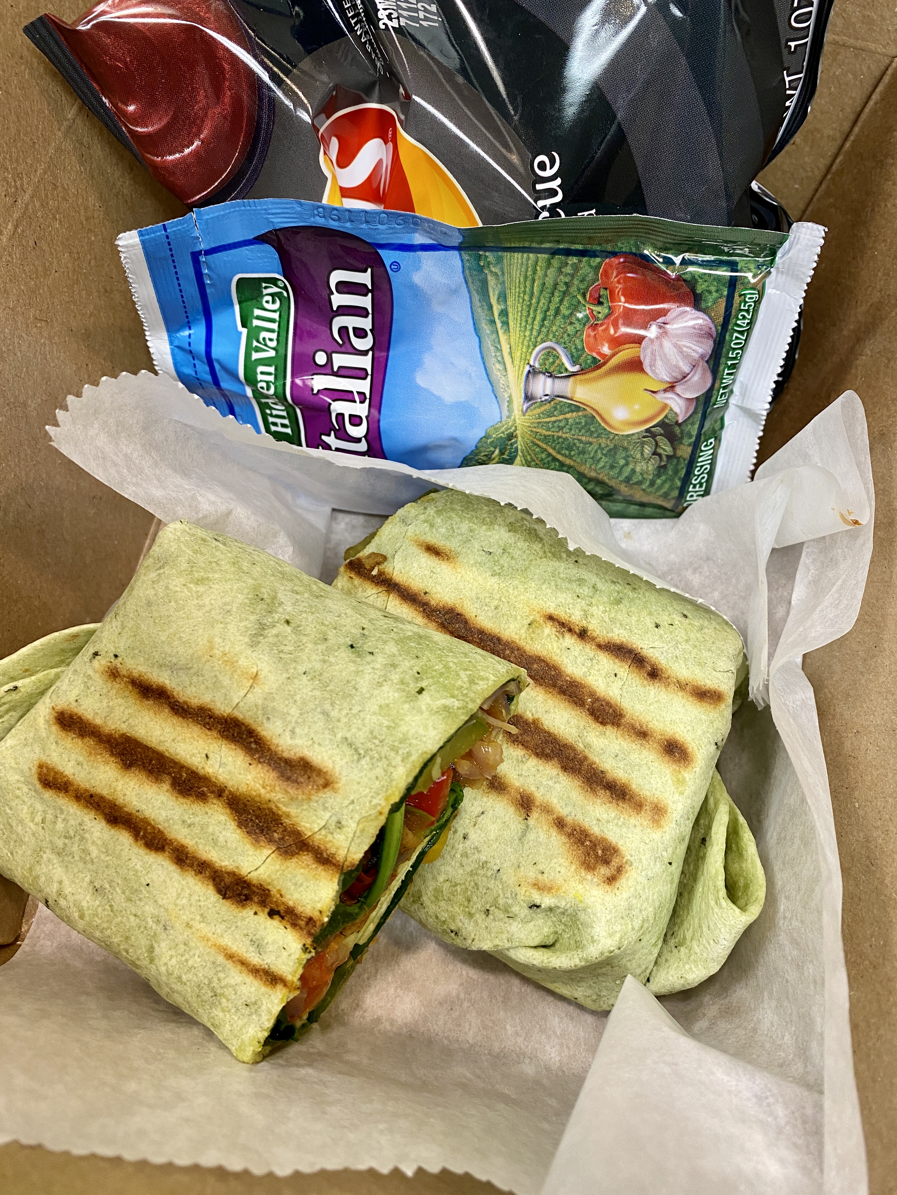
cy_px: 598
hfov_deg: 53.1
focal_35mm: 26
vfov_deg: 67.3
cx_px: 448
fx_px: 898
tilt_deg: -68.1
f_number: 1.8
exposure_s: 1/60
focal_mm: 4.25
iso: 100
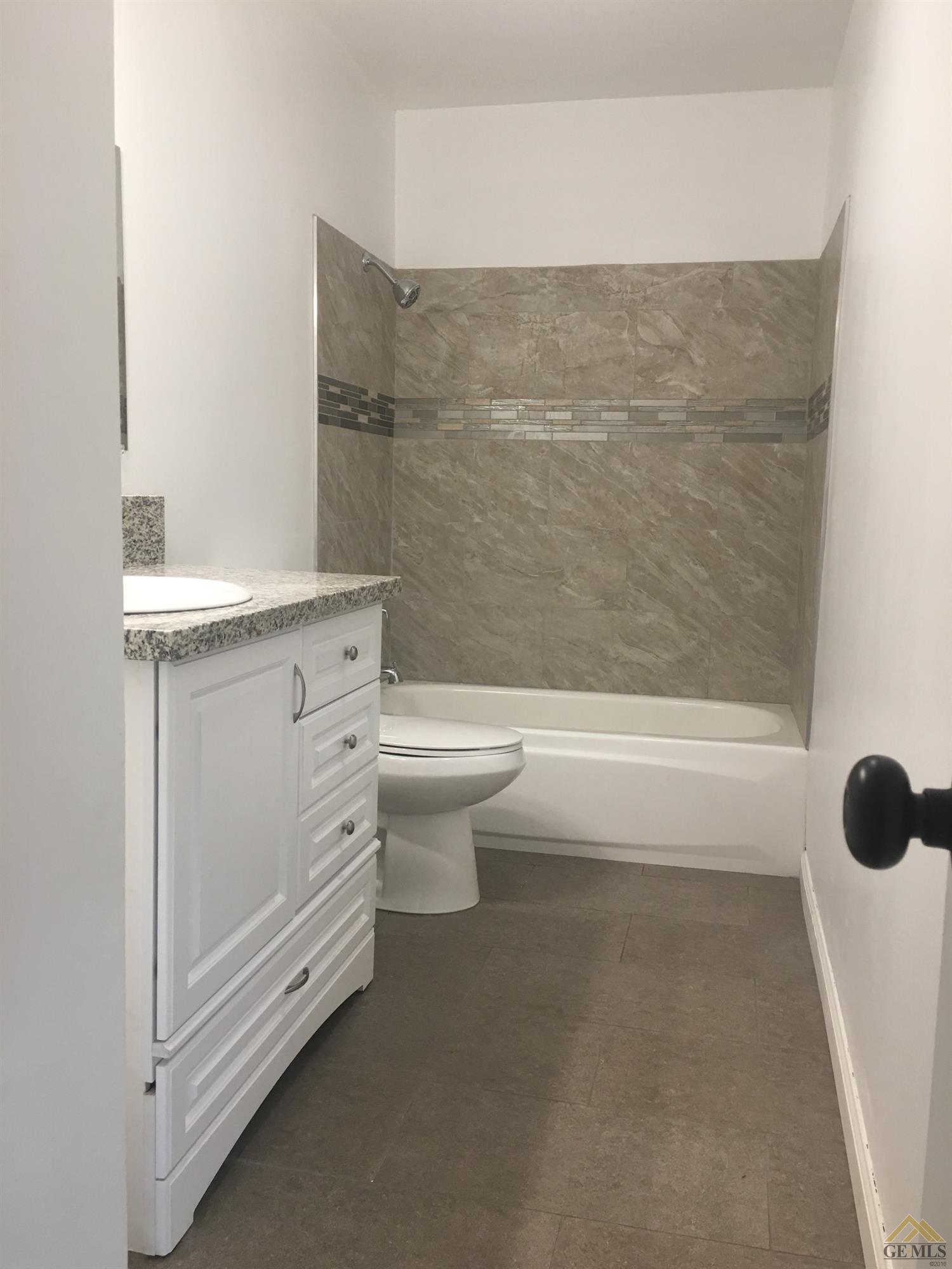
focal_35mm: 29
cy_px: 634
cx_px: 476
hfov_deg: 48.2
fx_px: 1063
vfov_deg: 61.7
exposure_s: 1/15
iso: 32
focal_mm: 4.15
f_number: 2.2
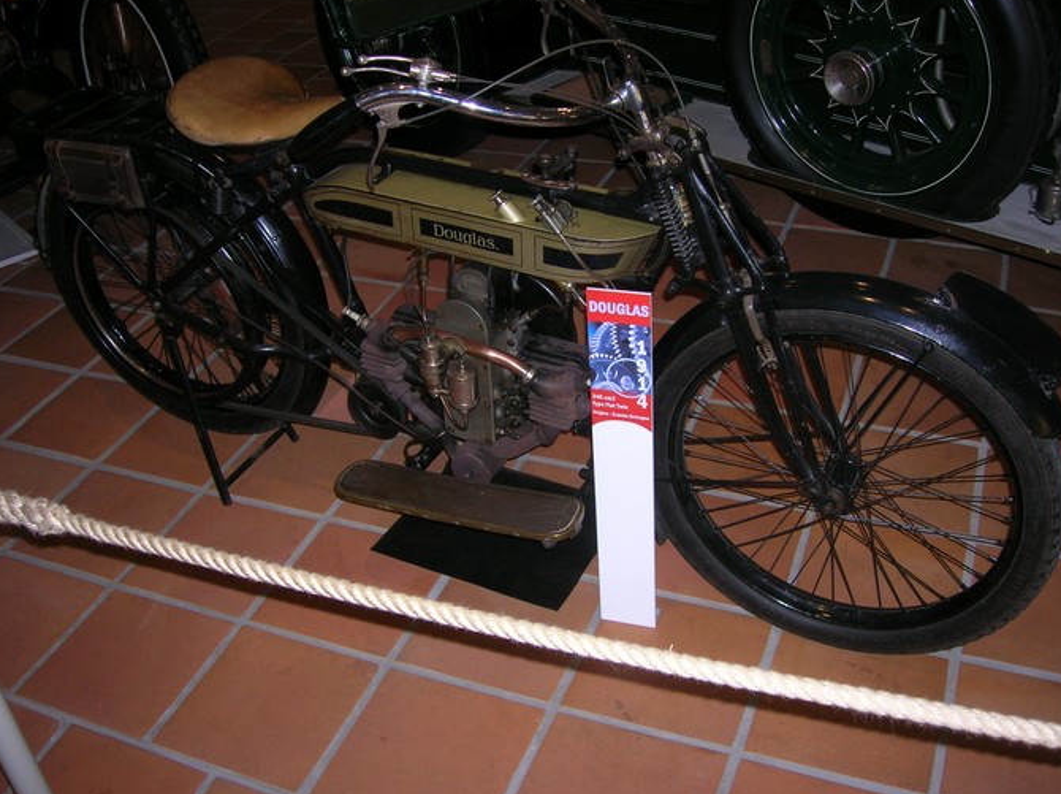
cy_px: 384
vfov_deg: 39.6
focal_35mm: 36
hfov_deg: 51.4
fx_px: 1102
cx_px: 549
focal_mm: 5.7
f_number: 2.9
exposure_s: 1/60.1
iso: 80
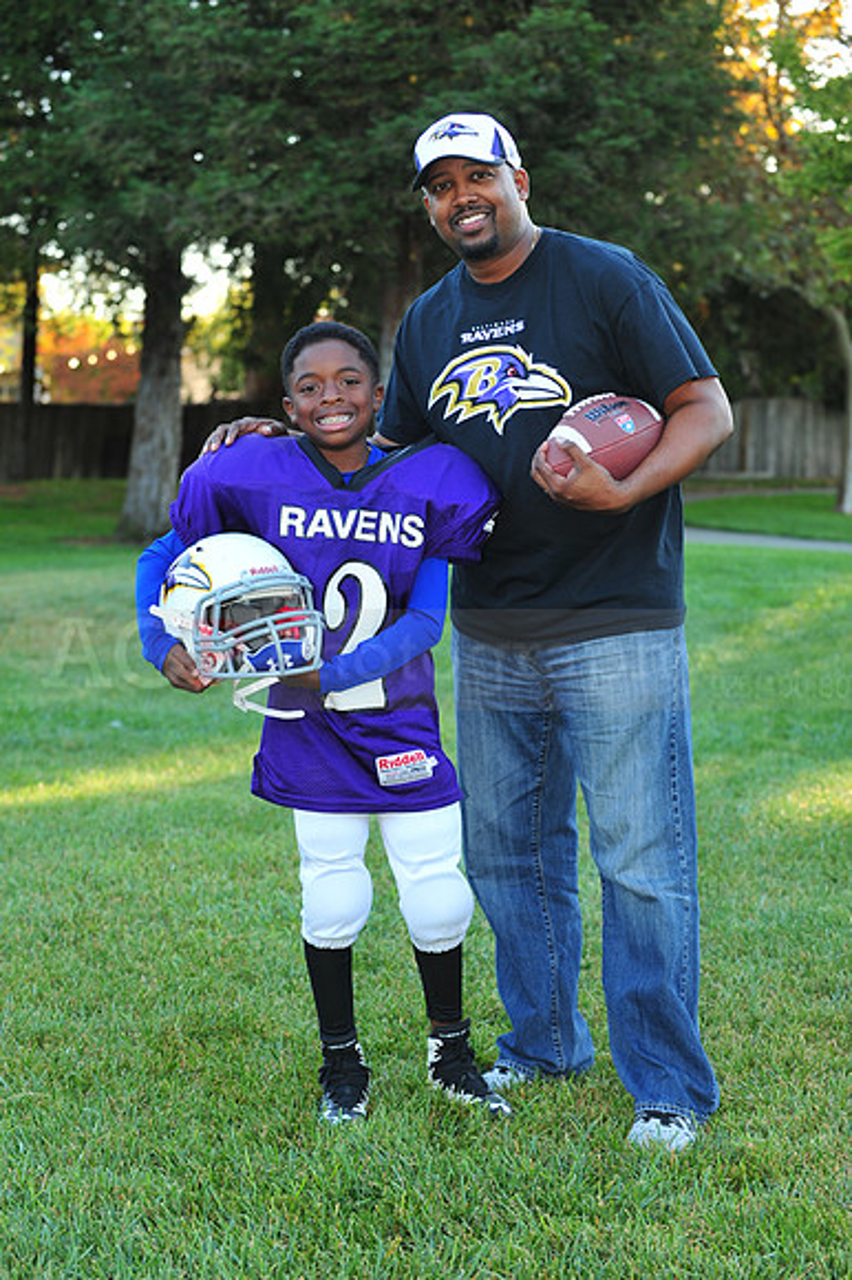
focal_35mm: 70
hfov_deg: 19.4
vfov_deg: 28.9
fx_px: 2488
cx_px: 426
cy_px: 640
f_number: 4.5
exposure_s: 1/60
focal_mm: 70
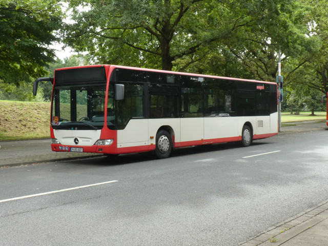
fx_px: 474
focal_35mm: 50
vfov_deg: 29.1
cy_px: 123
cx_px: 164
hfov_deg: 38.2
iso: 320
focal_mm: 9
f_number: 4.1
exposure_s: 1/80
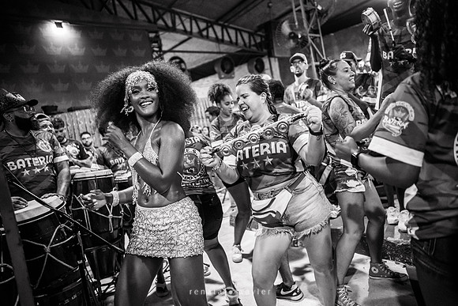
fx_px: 305
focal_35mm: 24
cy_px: 153
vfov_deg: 53.2
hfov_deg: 73.7
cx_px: 229
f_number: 1.8
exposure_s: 1/320
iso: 1600
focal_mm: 24
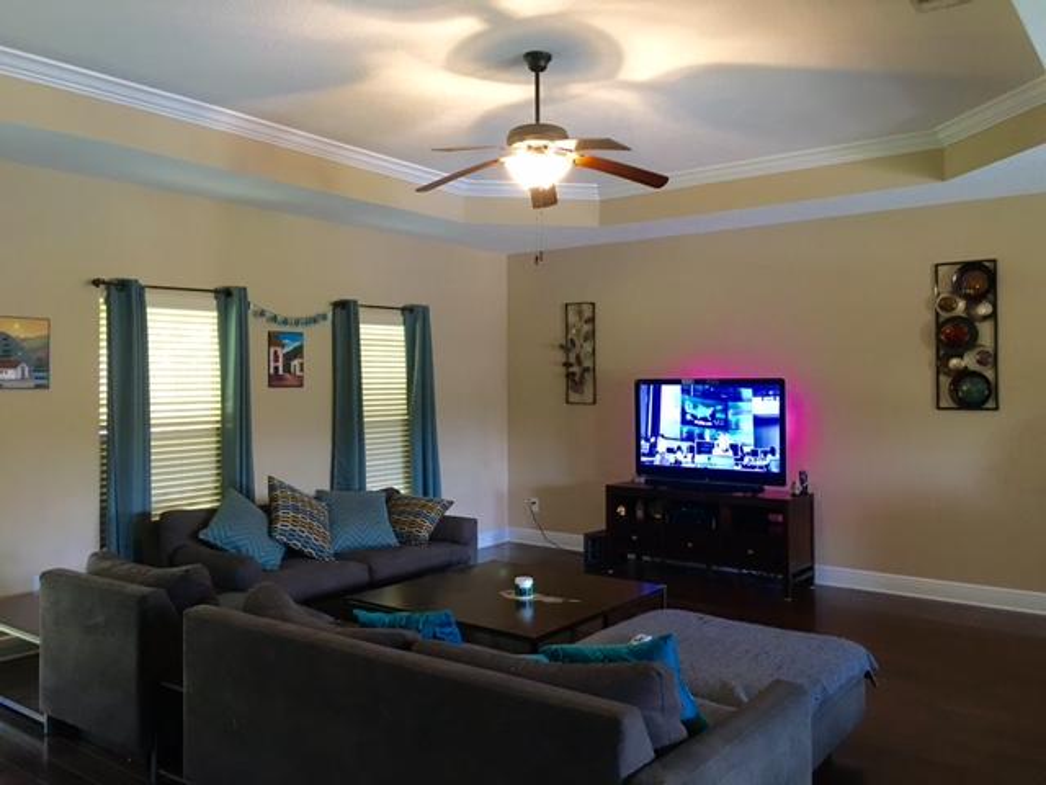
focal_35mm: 29
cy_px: 392
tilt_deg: -1.3
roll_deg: +0.3
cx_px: 523
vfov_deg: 48.2
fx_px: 876
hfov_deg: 61.7
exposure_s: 1/10
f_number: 2.2
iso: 80
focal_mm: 4.15
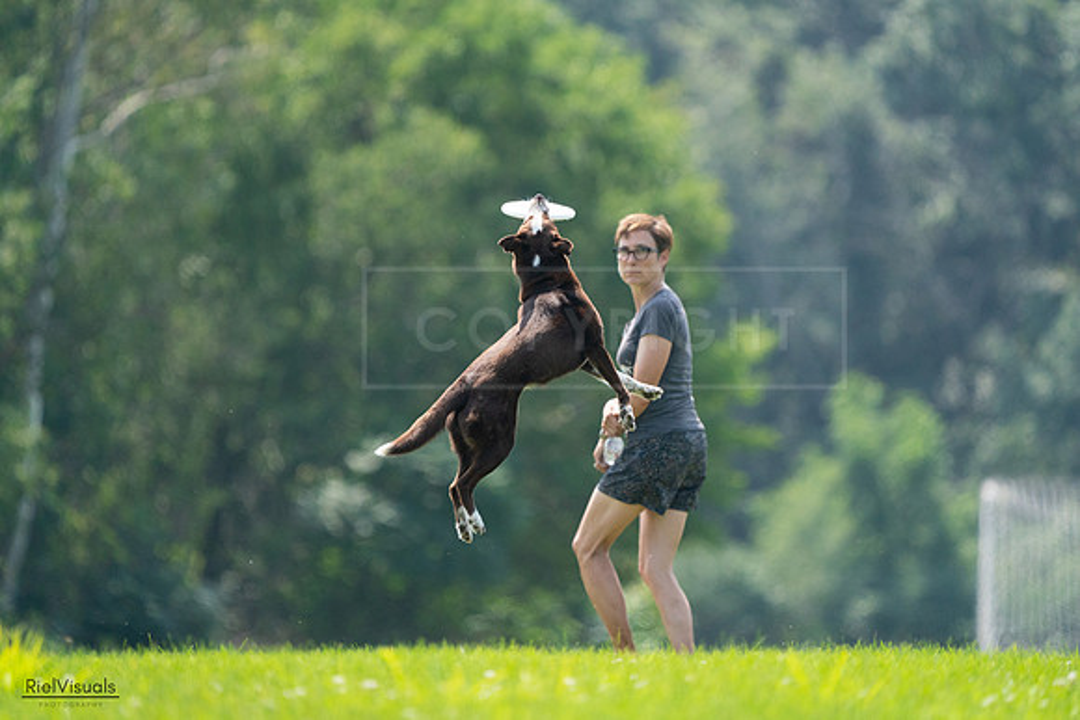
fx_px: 18003
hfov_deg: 3.4
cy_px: 360
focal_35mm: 600
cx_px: 540
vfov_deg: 2.3
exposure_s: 1/4000
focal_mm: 600
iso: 2500
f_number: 6.3
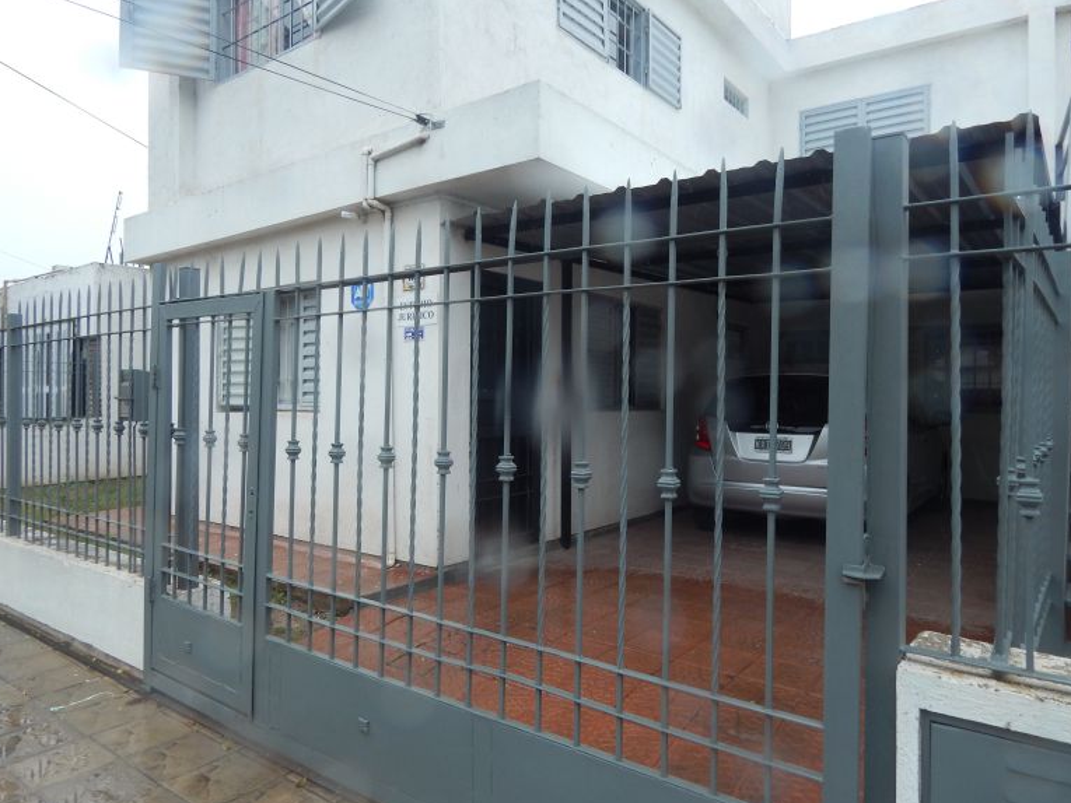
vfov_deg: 58.9
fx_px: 712
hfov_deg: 73.9
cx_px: 515
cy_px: 392
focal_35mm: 23
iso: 125
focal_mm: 4
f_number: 3
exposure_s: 1/320
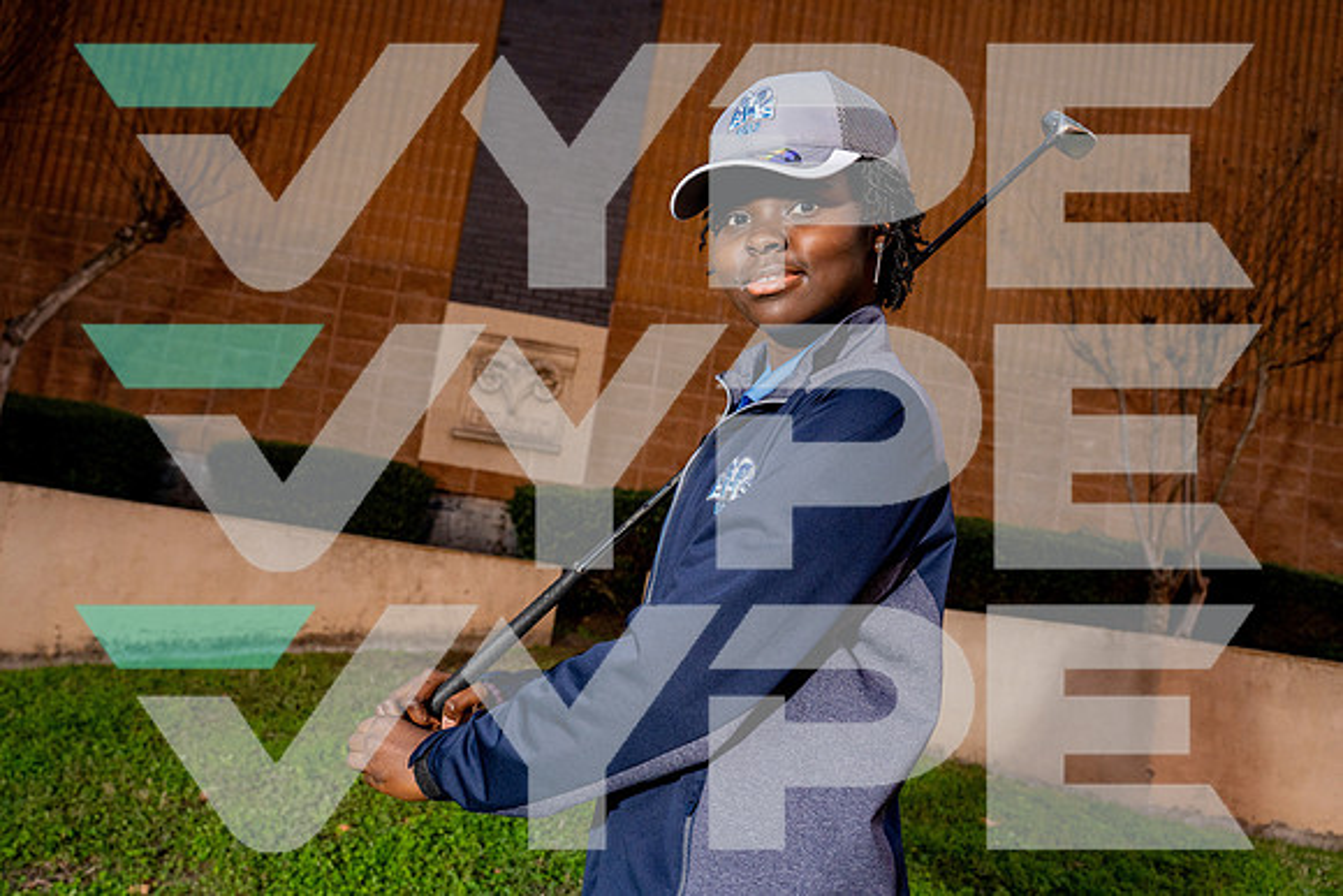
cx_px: 672
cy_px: 448
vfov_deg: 43.6
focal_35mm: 30
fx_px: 1119
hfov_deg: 61.9
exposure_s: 1/250
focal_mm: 30
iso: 800
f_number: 5.6
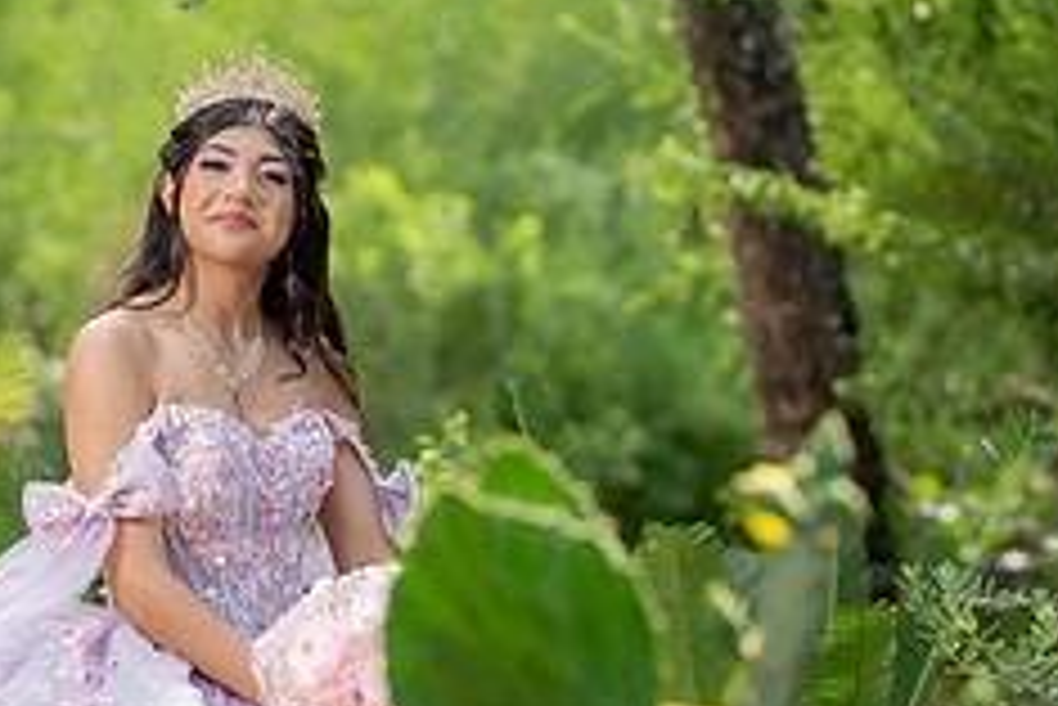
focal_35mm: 244
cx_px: 126
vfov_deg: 5.6
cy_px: 380
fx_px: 7175
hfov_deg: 8.4
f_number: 2.8
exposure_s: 1/1000
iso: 200
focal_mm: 99
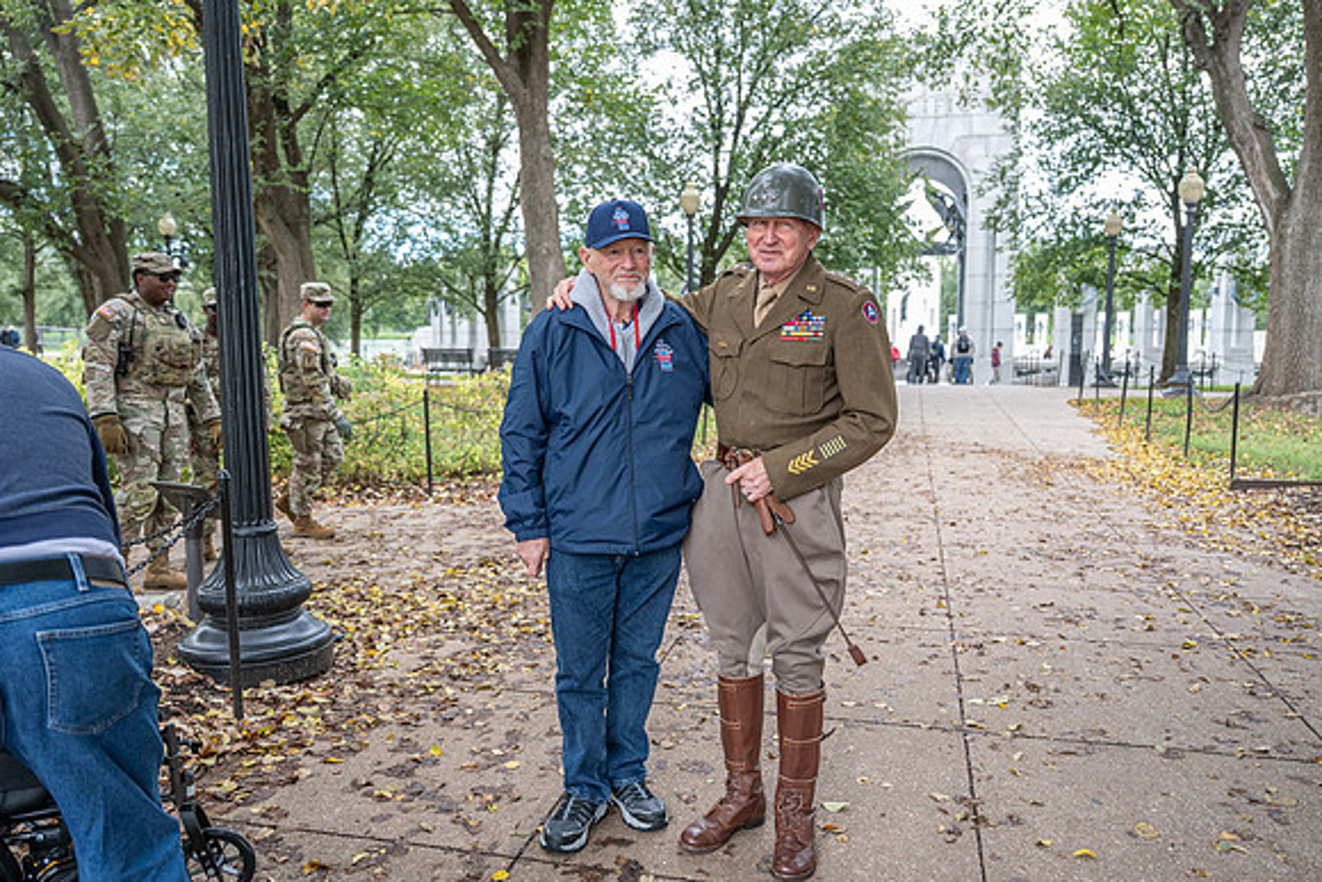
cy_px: 441
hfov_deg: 64.5
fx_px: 1047
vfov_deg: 45.7
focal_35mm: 28
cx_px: 661
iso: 640
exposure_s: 1/400
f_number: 2.8
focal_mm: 28.5
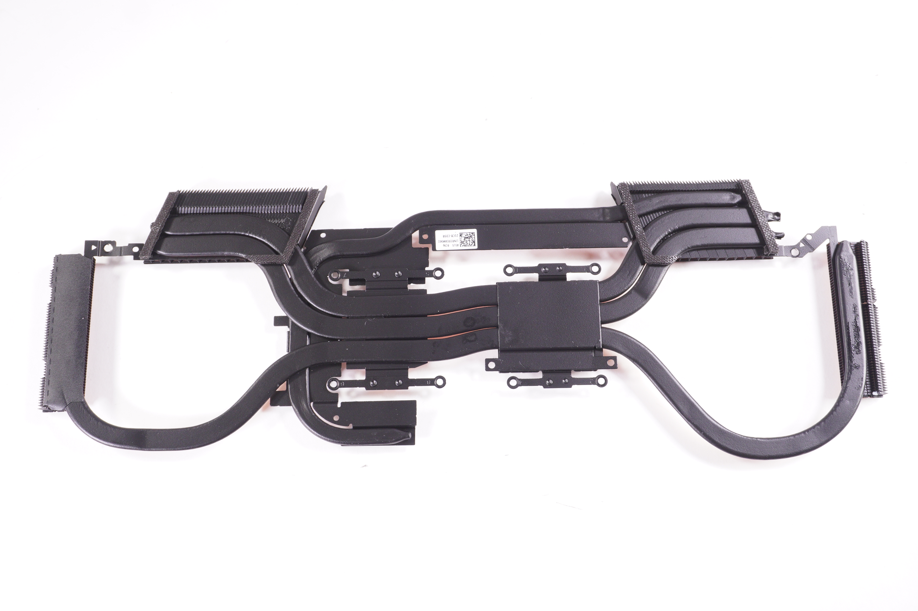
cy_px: 306
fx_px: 955
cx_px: 459
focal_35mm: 38
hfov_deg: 51.3
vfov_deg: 35.4
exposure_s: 1/125
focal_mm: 25
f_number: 5.6
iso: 500
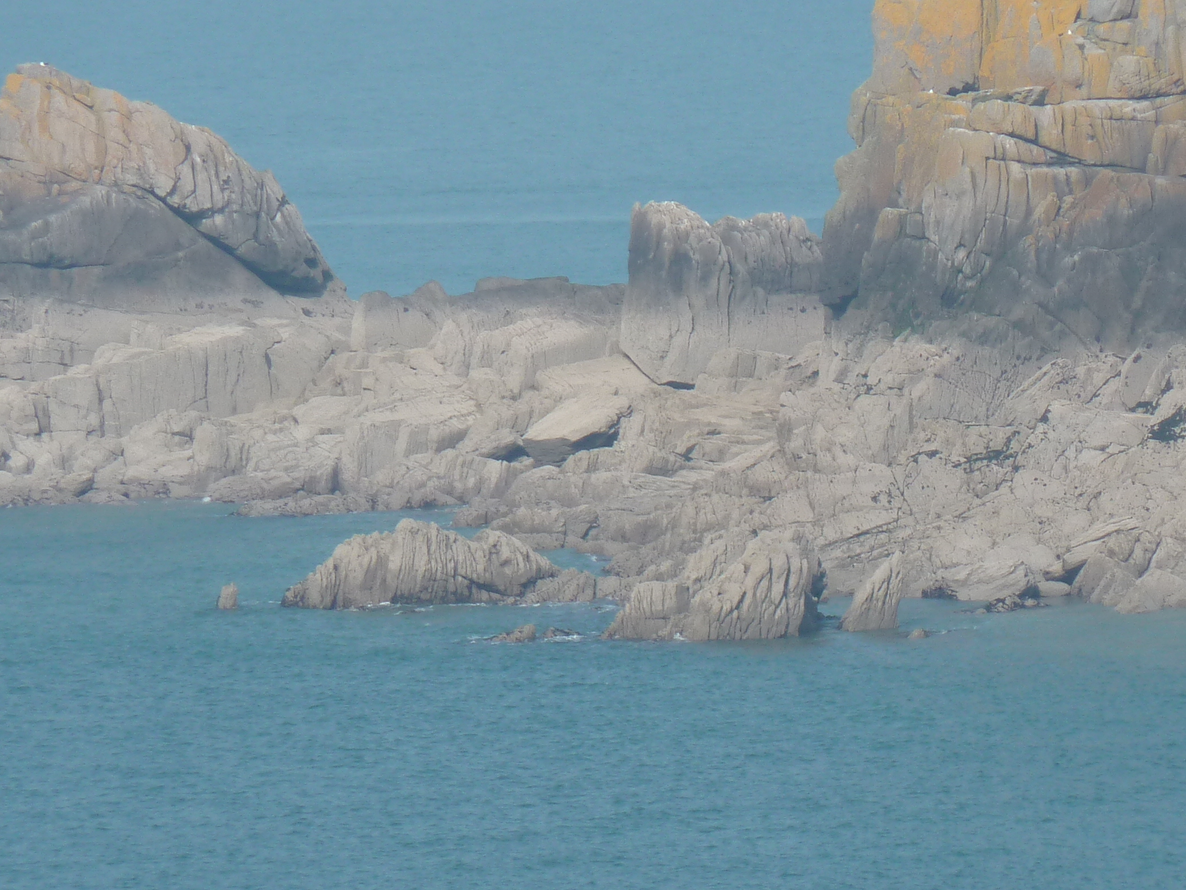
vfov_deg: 2.6
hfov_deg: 3.5
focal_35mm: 562
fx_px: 19254
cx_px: 805
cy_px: 487
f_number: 4.9
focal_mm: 49.2
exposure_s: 1/400
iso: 80
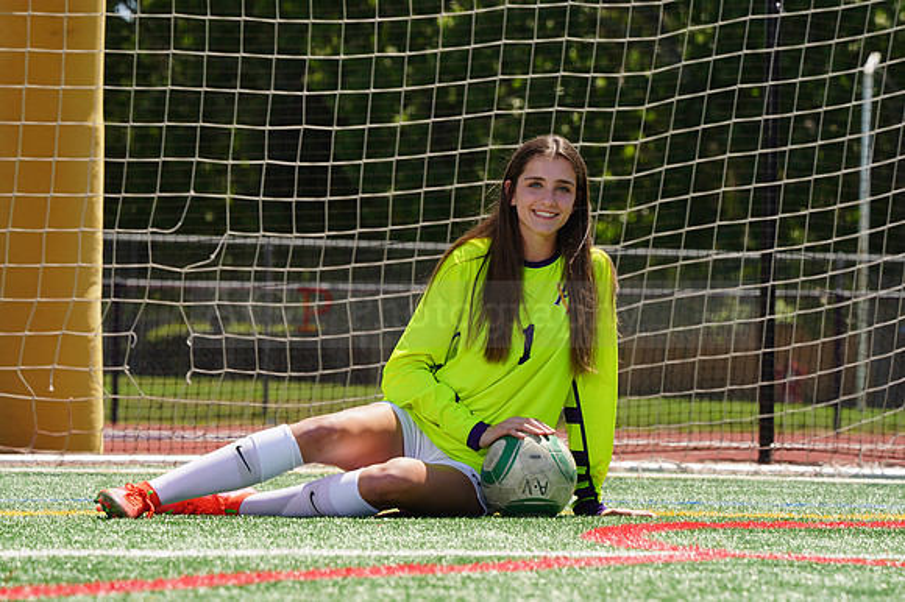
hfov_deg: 7.8
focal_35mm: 265
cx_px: 452
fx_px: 6658
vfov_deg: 5.2
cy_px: 301
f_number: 13
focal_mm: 265
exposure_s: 1/250
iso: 200
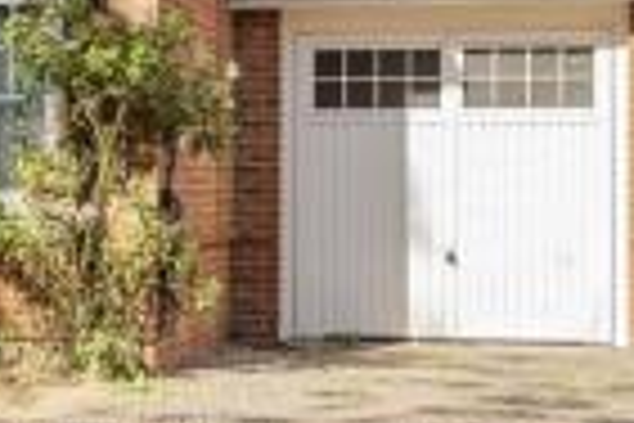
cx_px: -9
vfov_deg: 11.4
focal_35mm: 118
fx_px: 2078
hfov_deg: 16.9
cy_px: -92
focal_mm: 35
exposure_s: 1/400
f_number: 8
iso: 640
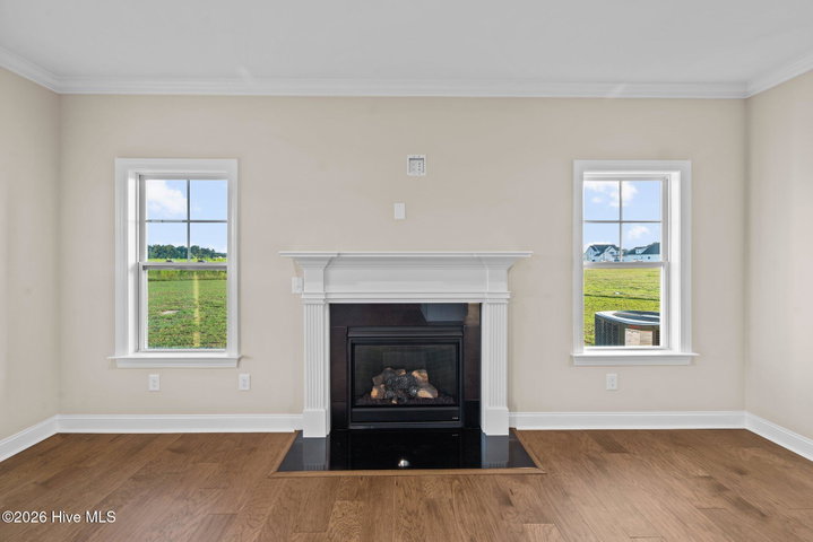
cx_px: 406
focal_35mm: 14
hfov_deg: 104.2
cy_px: 271
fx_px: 316
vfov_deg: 81.3
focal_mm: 14
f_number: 8
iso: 100
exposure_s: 1/1.67
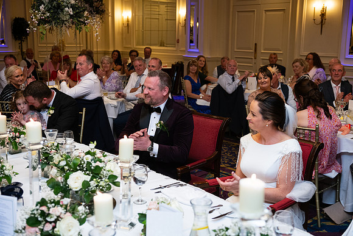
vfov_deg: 28.1
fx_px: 471
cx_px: 176
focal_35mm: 48
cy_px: 118
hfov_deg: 41.1
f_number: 3.5
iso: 800
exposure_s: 1/160
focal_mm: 48
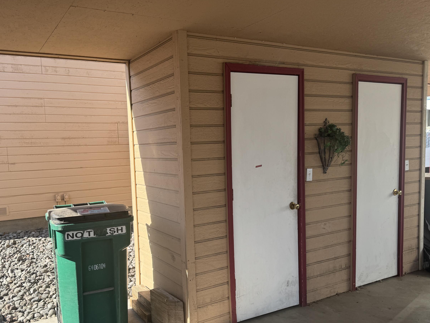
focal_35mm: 30
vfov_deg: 46.6
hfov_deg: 59.4
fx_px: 373
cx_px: 171
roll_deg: +2.1
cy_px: 186
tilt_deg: -6.6
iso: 80
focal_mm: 6.76
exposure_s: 1/938
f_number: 1.78
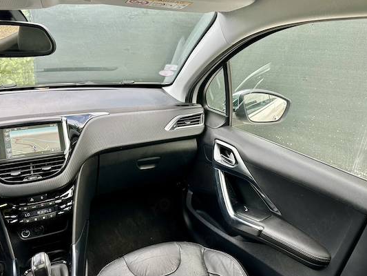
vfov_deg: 51.4
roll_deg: -0.2
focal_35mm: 27
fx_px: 286
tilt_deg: -19.7
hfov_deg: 65.3
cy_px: 132
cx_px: 174
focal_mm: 6.86
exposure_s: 1/195
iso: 64
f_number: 1.78
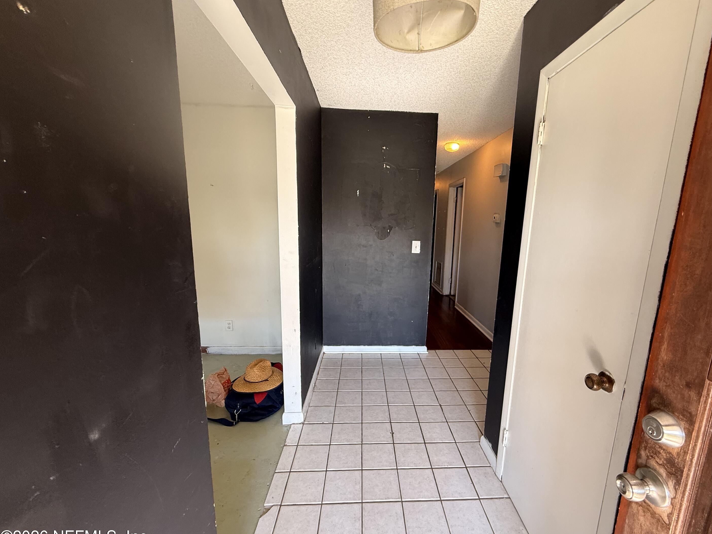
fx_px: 309
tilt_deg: -9.4
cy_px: 277
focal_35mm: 15
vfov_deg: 81.7
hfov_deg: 98.0
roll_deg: -1.9
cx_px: 381
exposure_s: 1/99
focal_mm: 2.22
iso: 160
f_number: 2.2
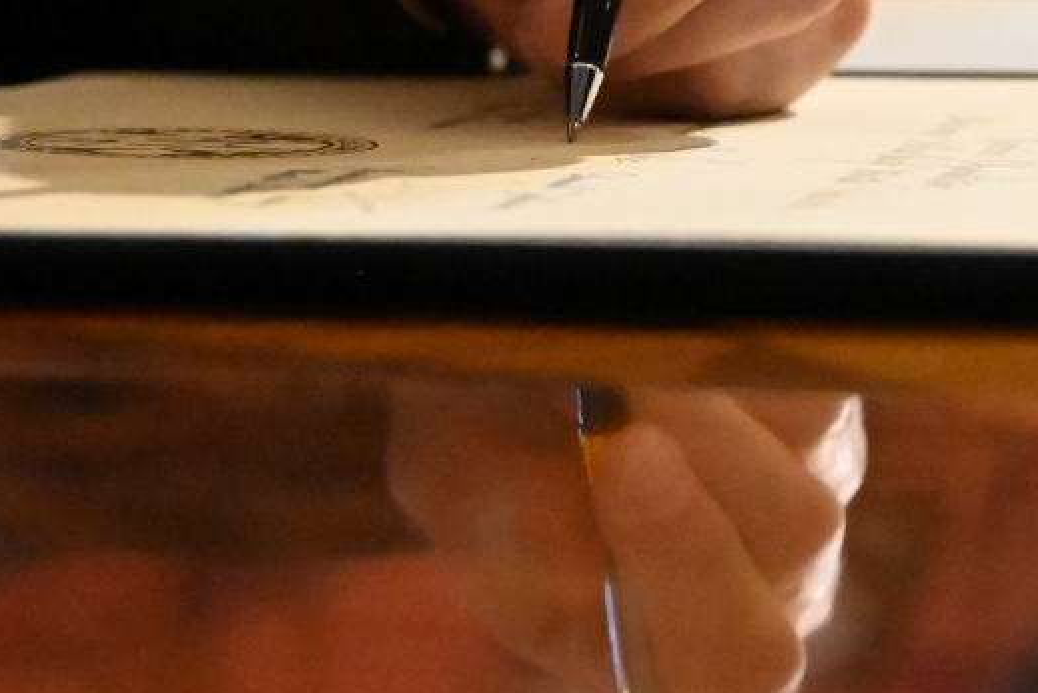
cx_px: 711
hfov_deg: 11.0
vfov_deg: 7.3
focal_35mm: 187
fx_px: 5393
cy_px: -138
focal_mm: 60
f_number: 4.5
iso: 20000
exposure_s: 1/800
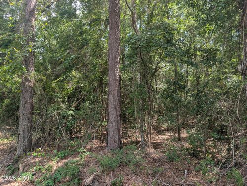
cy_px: 93
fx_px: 171
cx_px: 124
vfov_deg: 56.9
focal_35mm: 24
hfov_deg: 71.5
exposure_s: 1/127
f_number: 1.68
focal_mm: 6.9
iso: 27
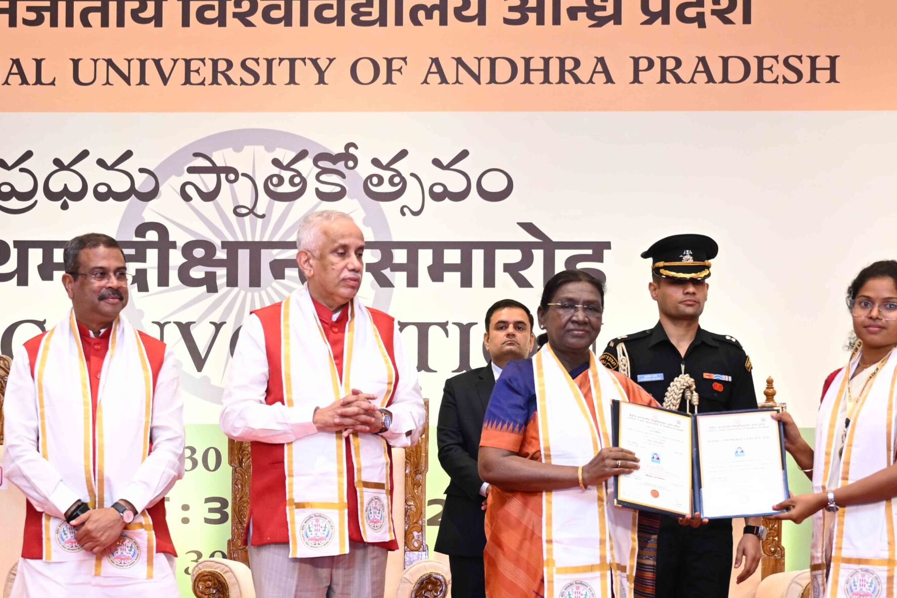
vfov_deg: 18.4
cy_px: 413
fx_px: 1844
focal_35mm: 74
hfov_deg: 27.3
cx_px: 348
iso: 1250
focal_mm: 34.5
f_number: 3.2
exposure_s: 1/160
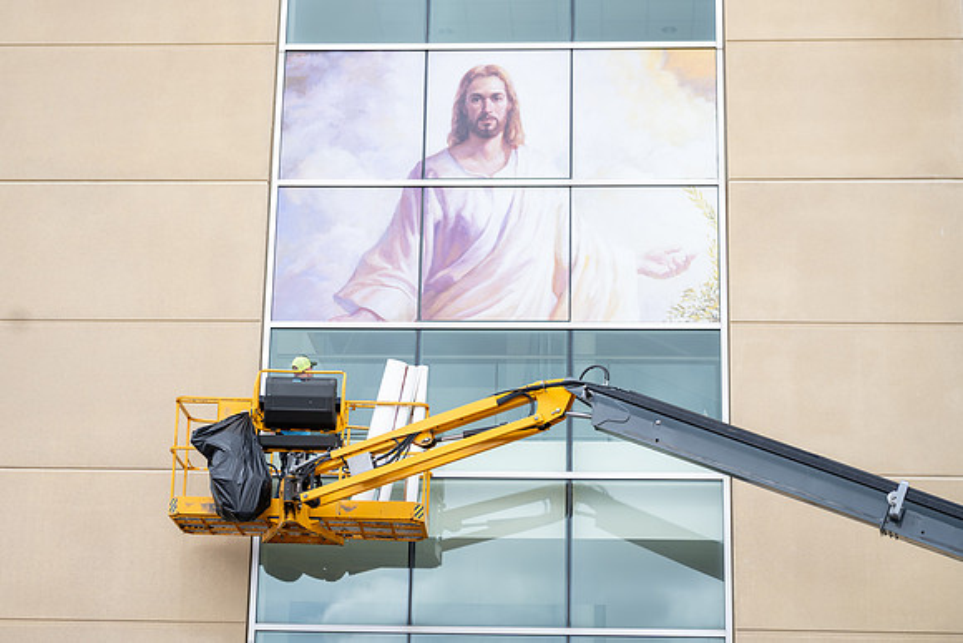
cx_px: 454
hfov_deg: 25.2
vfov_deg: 17.0
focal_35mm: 80
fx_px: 2151
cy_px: 303
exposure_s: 1/500
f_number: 3.2
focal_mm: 76
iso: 100
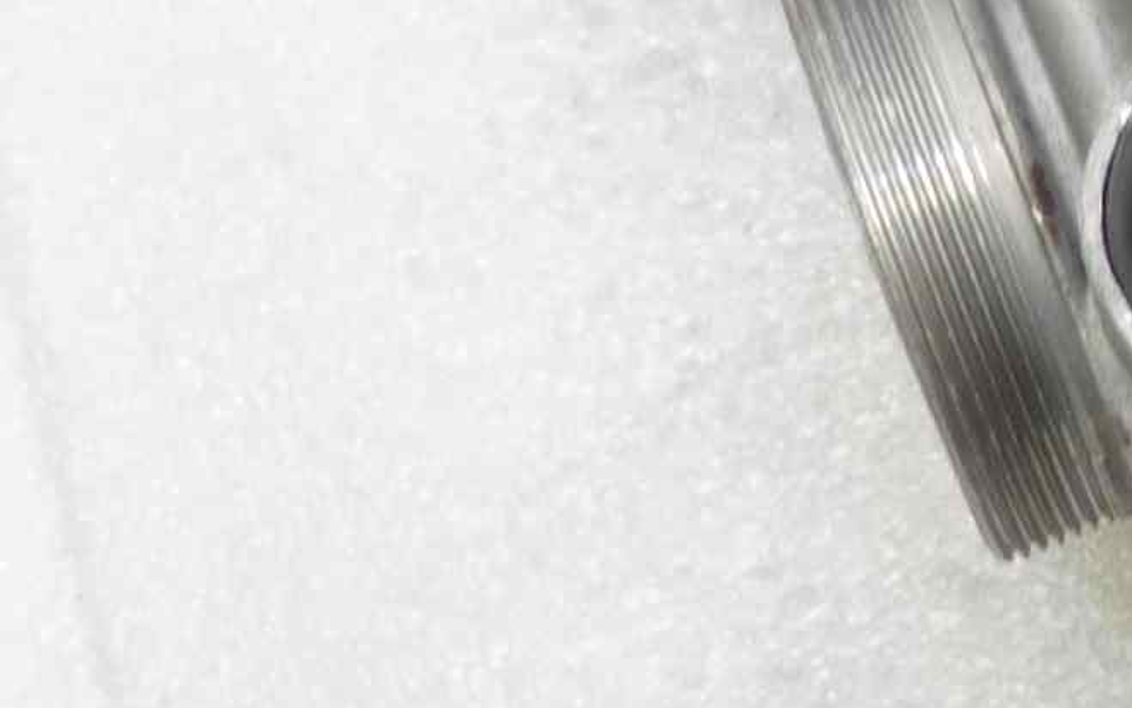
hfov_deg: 17.0
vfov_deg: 11.9
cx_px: 1965
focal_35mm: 103
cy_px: -469
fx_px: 3178
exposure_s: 1/10
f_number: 3.3
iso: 80
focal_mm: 4.1
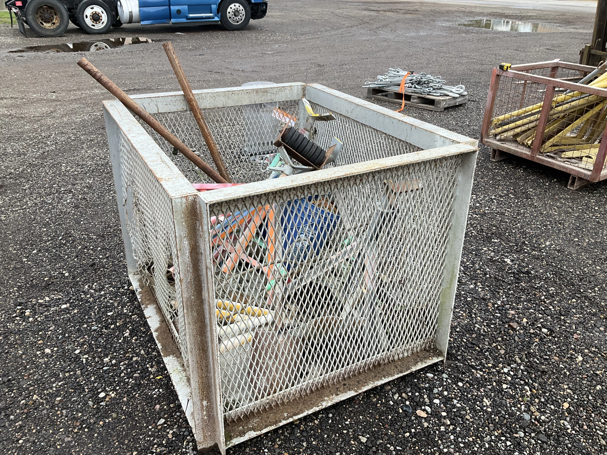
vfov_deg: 48.2
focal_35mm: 29
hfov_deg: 61.7
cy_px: 228
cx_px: 304
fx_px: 509
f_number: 1.8
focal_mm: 3
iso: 25
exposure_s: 1/439
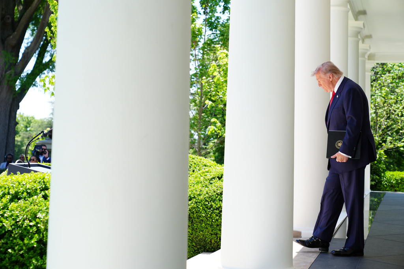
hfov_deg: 28.9
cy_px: 134
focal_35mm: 70
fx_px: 785
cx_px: 202
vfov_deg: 19.4
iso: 250
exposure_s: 1/500
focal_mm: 70
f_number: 4.5
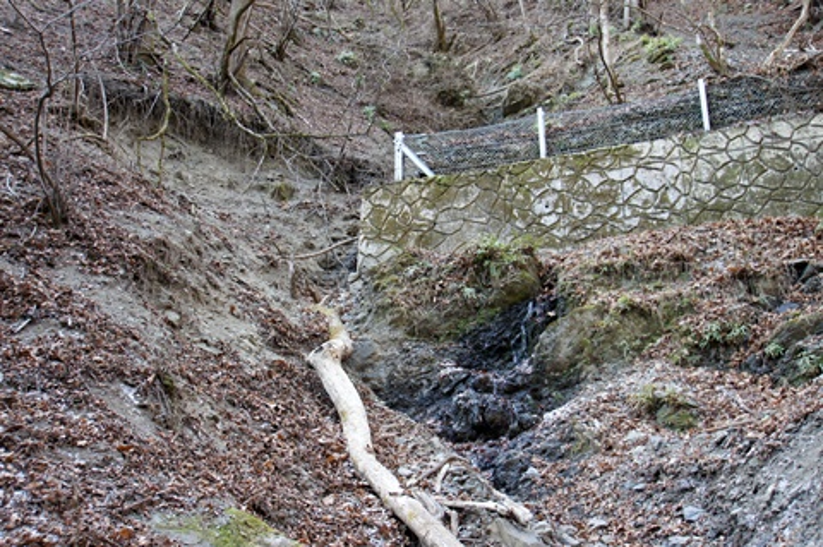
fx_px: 1041
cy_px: 274
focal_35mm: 46
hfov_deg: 43.1
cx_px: 412
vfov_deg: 29.4
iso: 500
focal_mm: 30.4
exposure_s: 1/50
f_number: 4.5
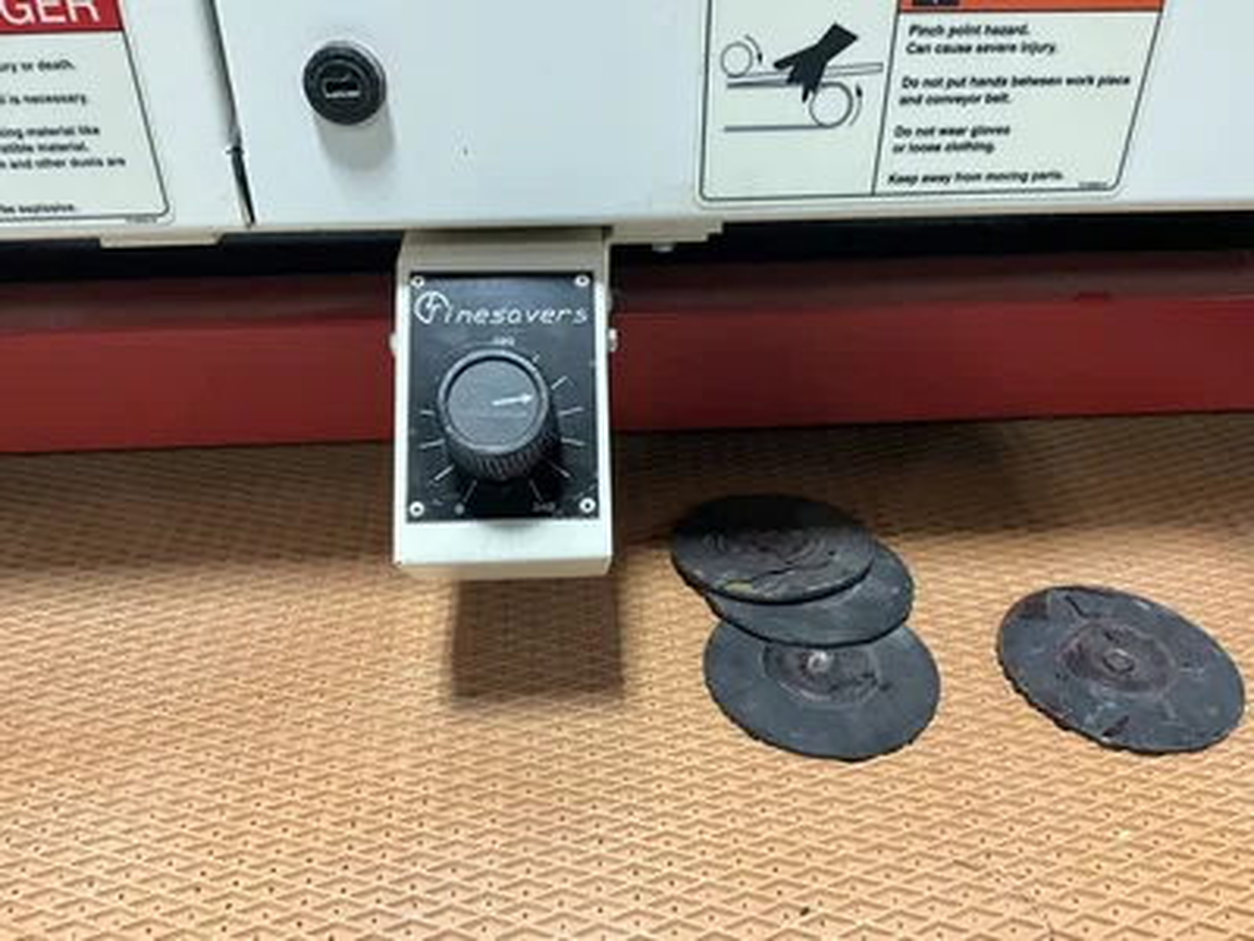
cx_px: 627
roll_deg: +0.7
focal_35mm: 29
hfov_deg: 61.7
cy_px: 470
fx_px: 1051
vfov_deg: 48.2
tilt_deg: -34.1
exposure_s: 1/60
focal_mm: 3
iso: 160
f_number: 1.8
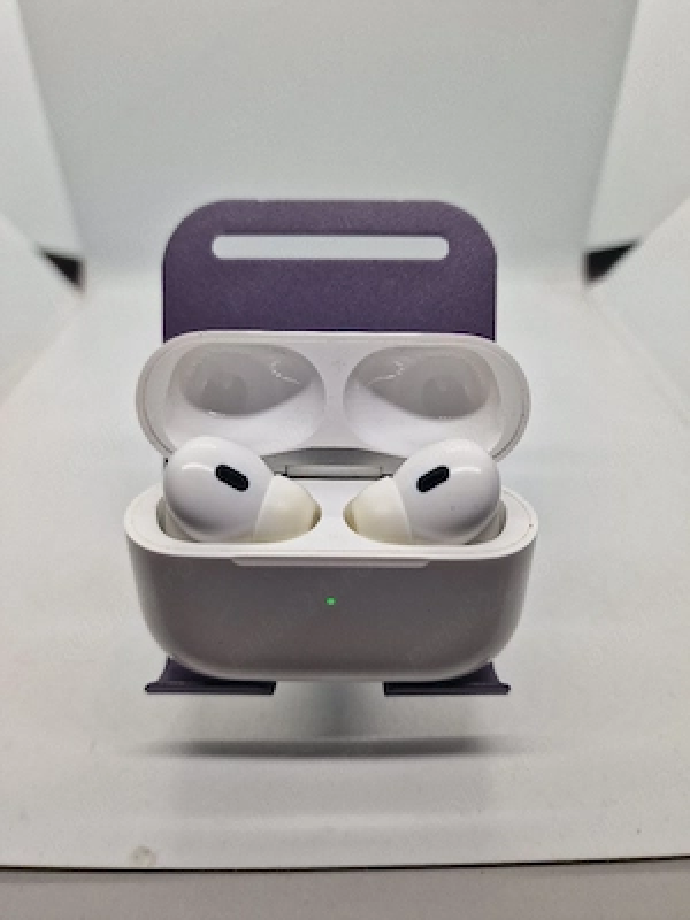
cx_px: 345
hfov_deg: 58.9
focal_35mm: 23
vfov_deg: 73.9
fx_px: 611
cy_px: 460
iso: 50
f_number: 1.8
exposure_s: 1/182
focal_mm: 6.4
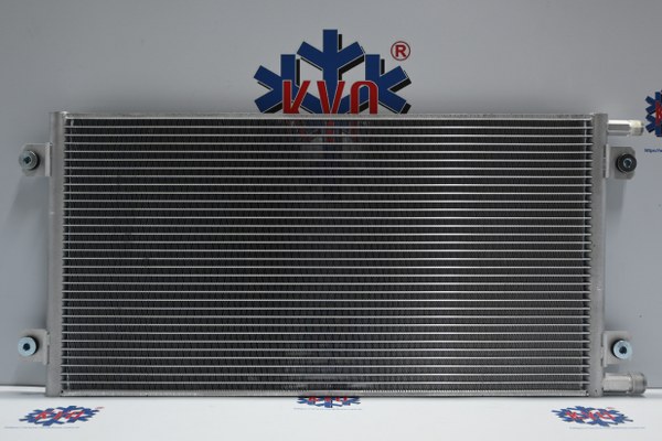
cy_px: 220
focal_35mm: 38
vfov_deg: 35.5
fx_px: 690
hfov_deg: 51.3
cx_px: 331
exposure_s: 1/40
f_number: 4.2
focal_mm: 25
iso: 360
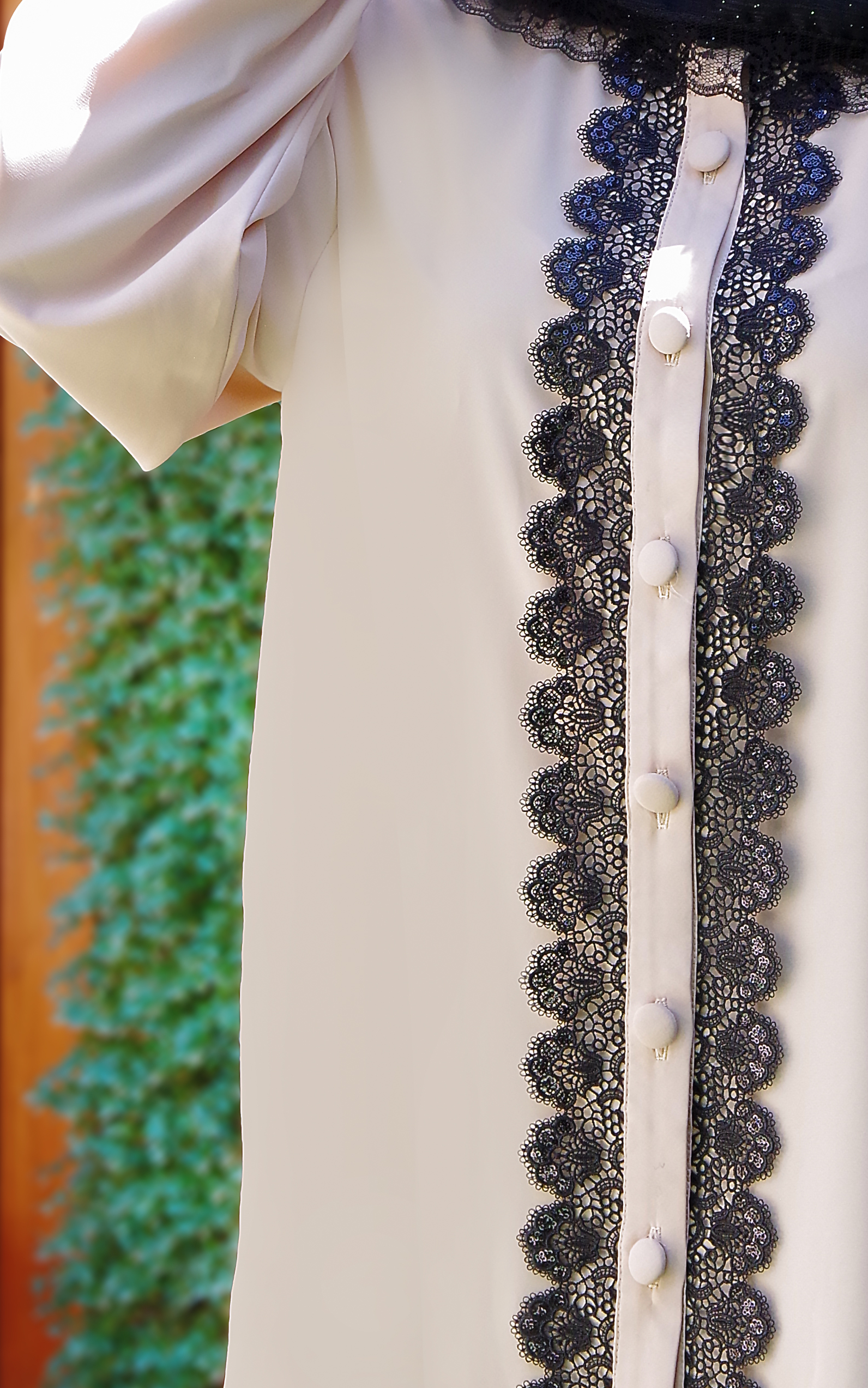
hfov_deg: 7.5
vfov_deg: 12.0
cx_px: 634
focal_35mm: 174
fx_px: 6589
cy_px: 539
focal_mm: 53
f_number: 7.1
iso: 800
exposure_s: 1/200
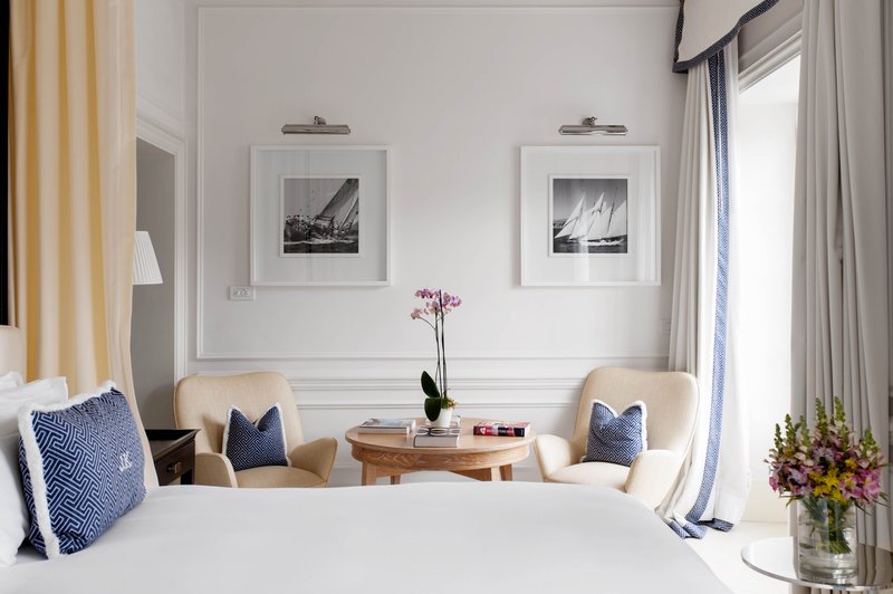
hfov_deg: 54.5
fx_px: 867
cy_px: 297
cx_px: 446
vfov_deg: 37.8
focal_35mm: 35
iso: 200
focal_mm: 35
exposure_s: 1/30
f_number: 5
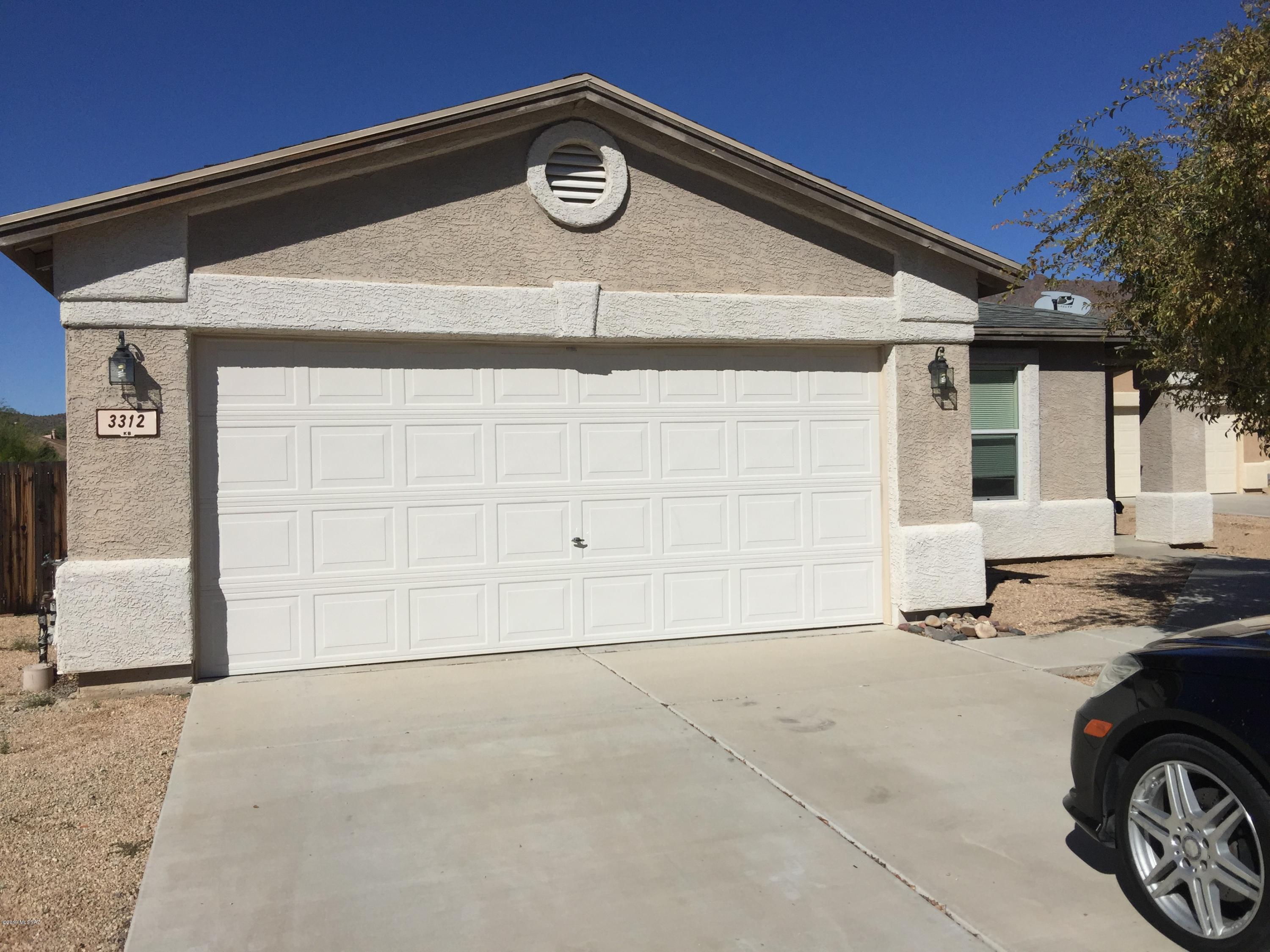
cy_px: 476
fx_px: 1064
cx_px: 635
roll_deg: +1.0
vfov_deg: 48.2
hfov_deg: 61.7
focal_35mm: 29
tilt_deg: -1.5
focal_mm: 4.15
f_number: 2.2
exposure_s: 1/6623
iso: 32
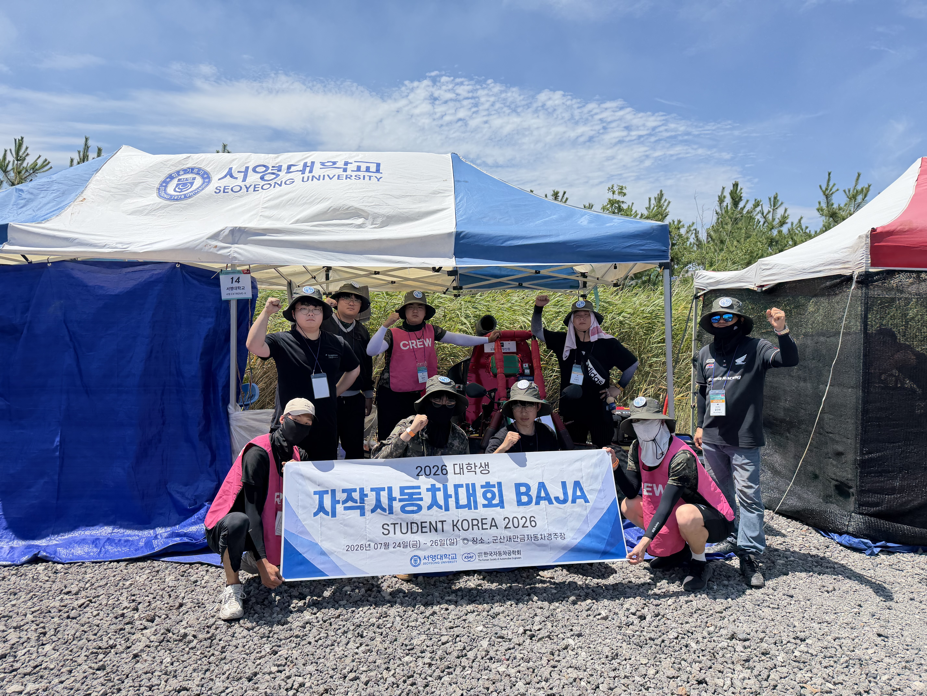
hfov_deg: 71.6
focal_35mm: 24
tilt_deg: -3.9
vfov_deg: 56.8
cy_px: 348
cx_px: 464
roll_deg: -0.6
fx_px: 643
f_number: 1.78
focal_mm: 6.76
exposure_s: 1/5714
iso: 100
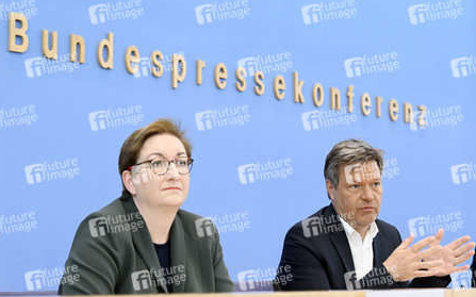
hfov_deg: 27.9
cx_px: 237
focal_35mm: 74
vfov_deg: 17.6
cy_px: 145
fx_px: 960
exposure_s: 1/640
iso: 4000
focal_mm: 72
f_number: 5.6
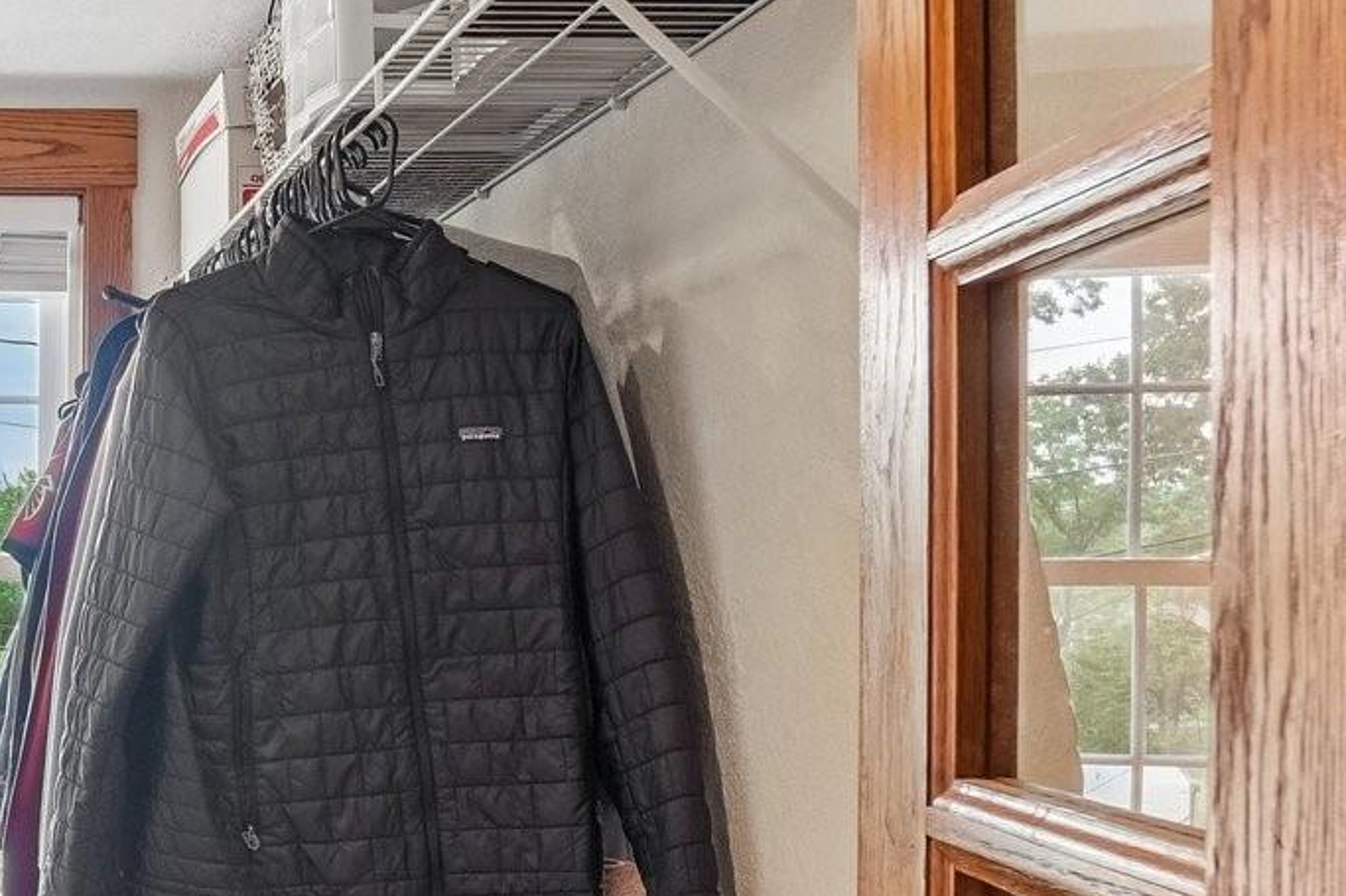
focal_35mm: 45
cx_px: -39
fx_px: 1682
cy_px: 619
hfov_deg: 38.1
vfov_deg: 29.6
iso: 400
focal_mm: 10
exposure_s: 1/30
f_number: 8
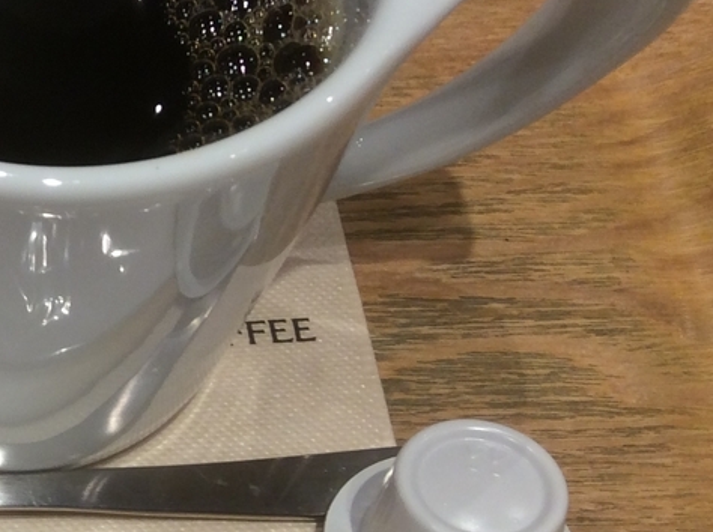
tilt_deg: -60.1
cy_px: 322
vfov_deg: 18.1
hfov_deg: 22.2
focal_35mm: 81
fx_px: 1666
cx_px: -162
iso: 40
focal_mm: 3.3
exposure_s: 1/30
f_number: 2.4
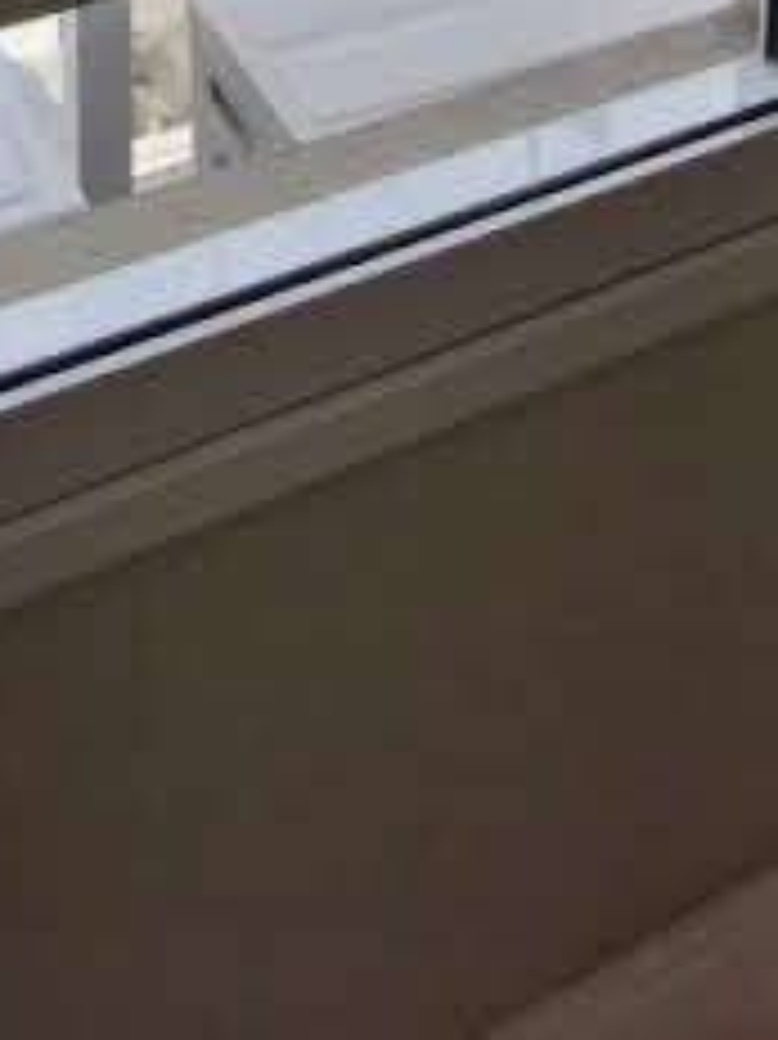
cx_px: 4
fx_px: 1350
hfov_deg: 30.0
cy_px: -689
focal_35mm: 45
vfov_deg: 25.0
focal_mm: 1.74
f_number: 2.2
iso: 50
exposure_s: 1/566
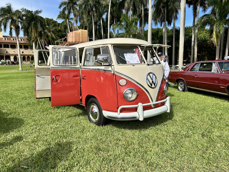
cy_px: 86
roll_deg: +1.0
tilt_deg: -6.6
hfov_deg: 67.3
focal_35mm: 26
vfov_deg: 53.1
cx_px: 114
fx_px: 172
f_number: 1.5
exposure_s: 1/3704
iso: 50
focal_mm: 5.7
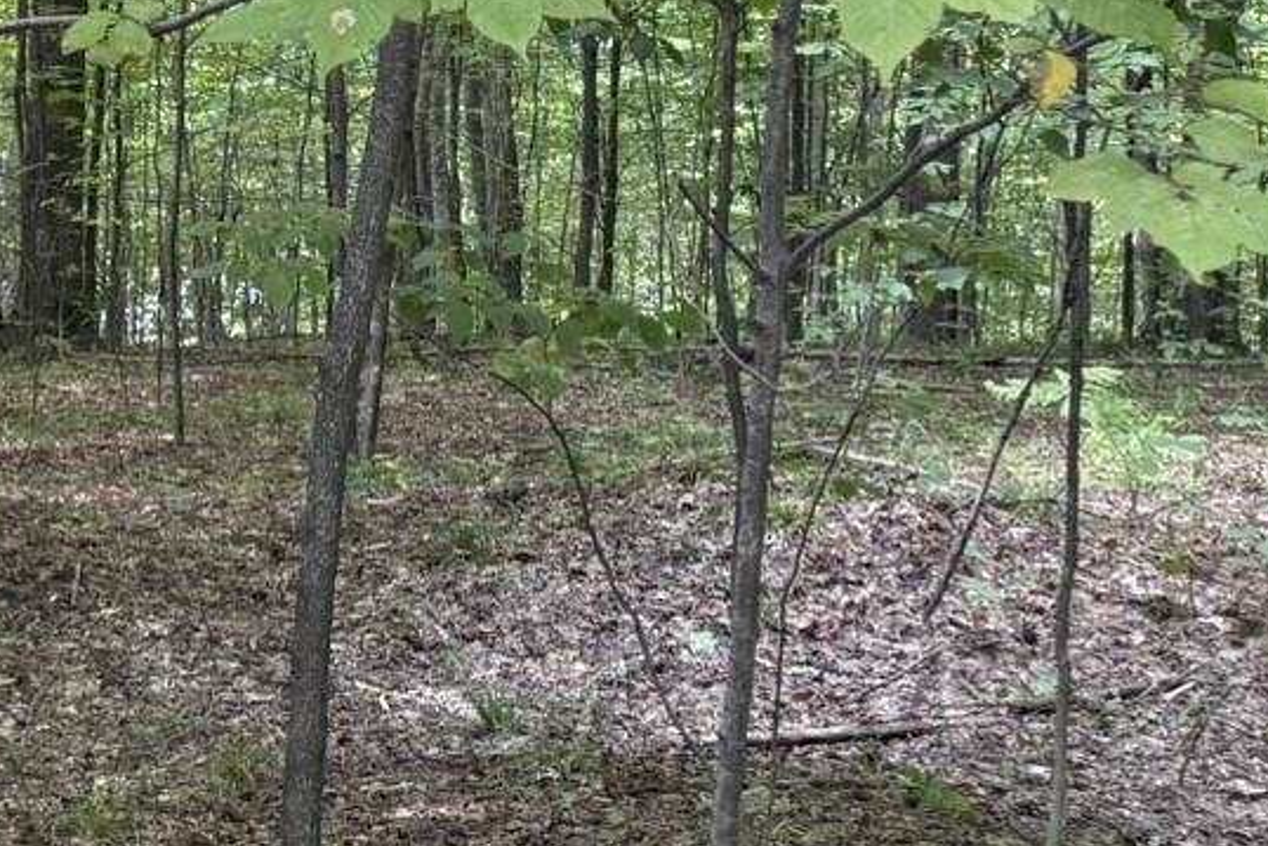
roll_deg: -0.1
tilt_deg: -2.8
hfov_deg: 18.4
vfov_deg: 14.2
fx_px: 3347
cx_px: -773
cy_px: 24
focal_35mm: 95
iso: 160
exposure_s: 1/121
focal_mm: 6.76
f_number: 1.78
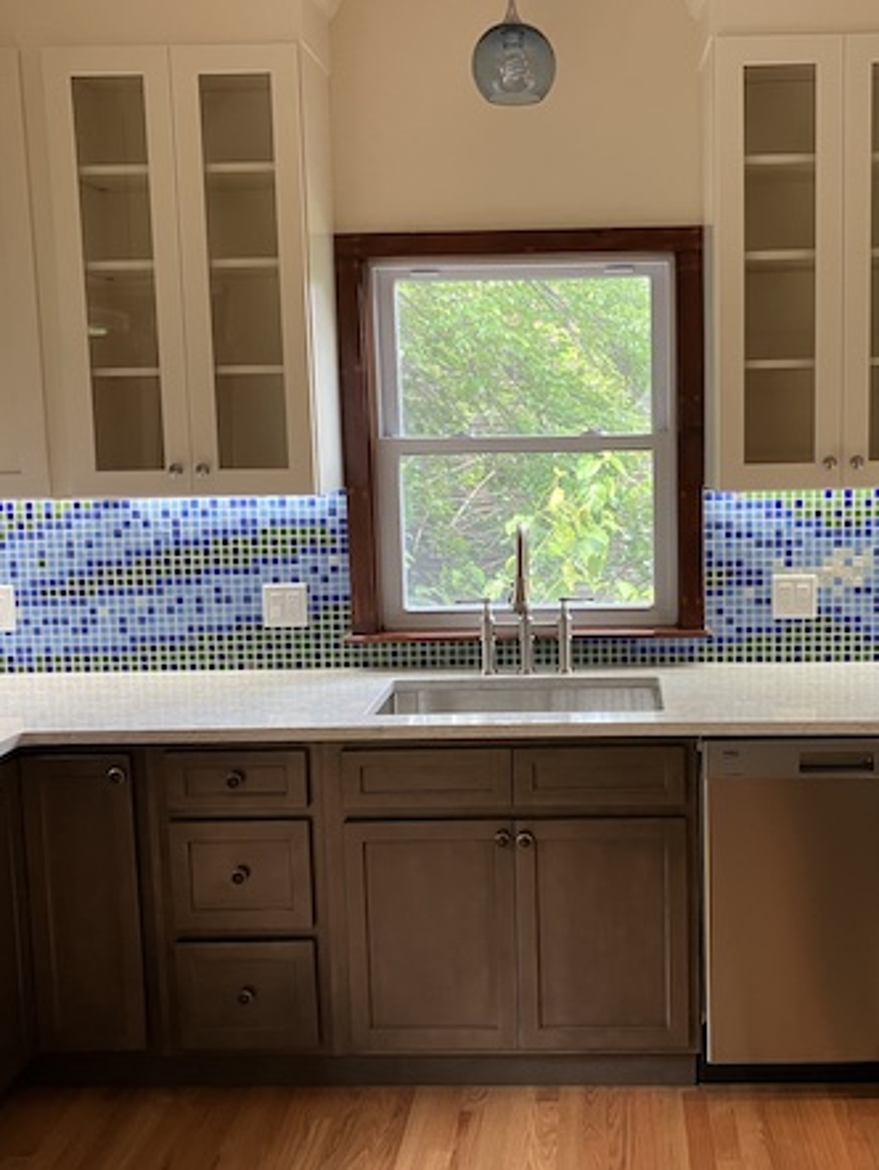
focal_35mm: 38
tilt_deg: -6.9
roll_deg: +1.0
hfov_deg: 37.3
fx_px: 1285
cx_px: 590
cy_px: 582
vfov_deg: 49.0
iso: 100
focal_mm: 3.99
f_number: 1.8
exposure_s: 1/60
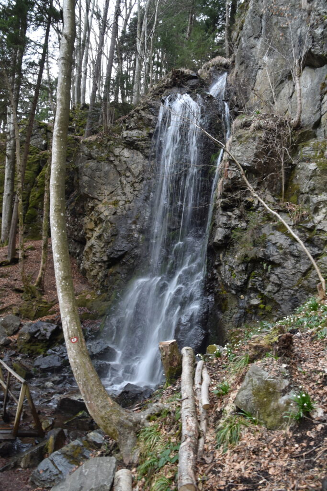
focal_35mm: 24
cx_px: 164
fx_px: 327
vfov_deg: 73.7
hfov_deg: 53.1
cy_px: 246
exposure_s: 1/13
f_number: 6.3
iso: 200
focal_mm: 16
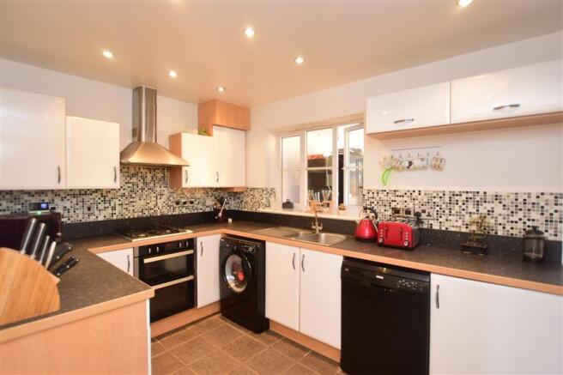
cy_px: 188
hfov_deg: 100.4
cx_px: 282
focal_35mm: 15
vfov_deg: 77.3
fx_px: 235
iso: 100
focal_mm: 10
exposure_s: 1/5
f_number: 4
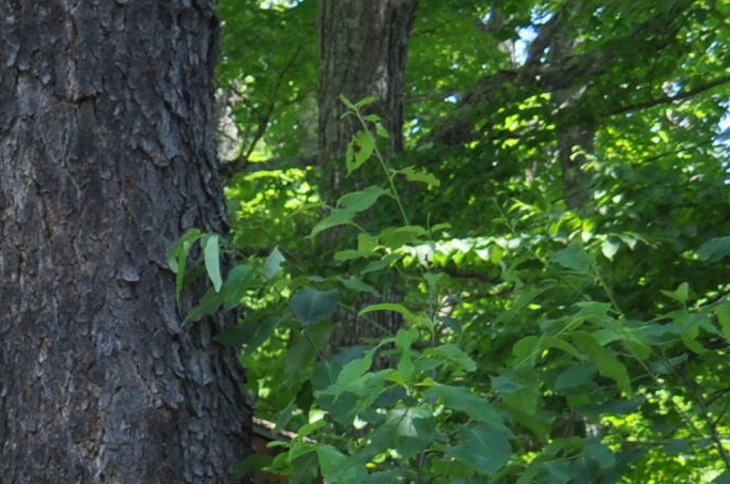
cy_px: 921
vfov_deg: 6.9
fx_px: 3871
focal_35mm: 191
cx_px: -820
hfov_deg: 9.9
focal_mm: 29
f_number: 5.6
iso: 280
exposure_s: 1/125
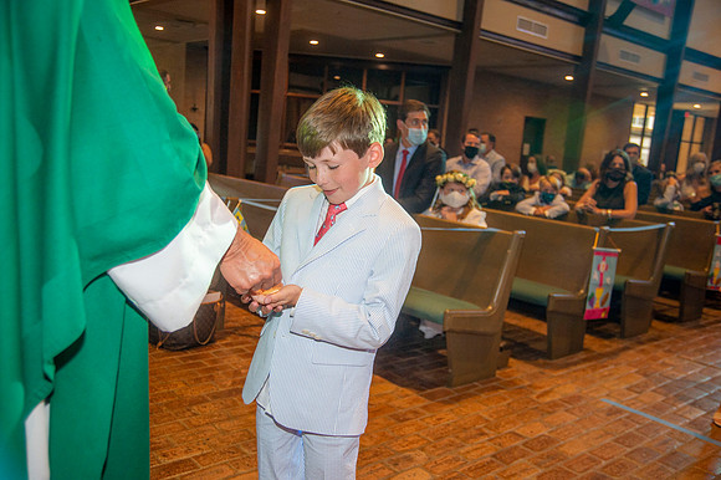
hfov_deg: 55.8
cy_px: 240
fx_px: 681
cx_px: 360
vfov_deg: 38.8
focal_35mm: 34
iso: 1600
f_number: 5
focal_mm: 34
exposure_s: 1/200
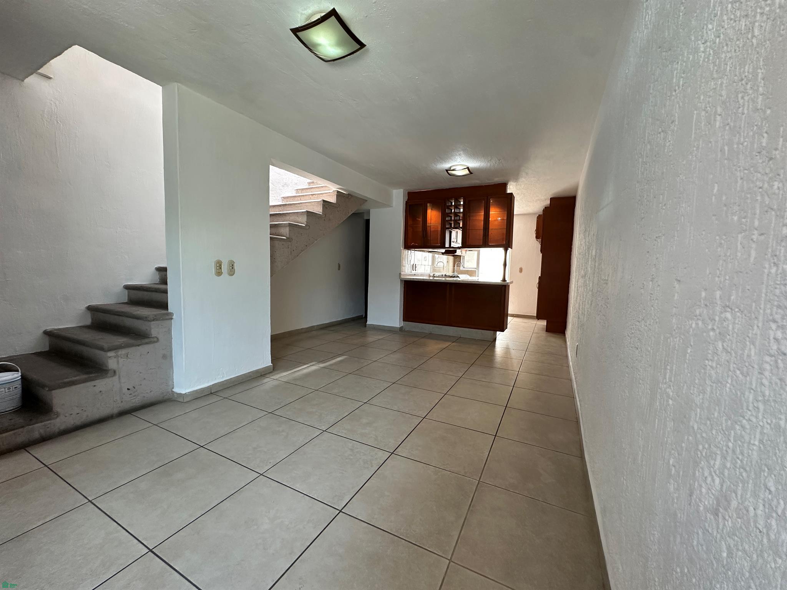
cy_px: 295
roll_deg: -1.5
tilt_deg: -4.5
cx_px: 394
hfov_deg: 102.1
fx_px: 318
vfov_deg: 85.7
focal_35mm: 14
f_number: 2.2
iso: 250
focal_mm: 2.22
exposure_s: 1/120
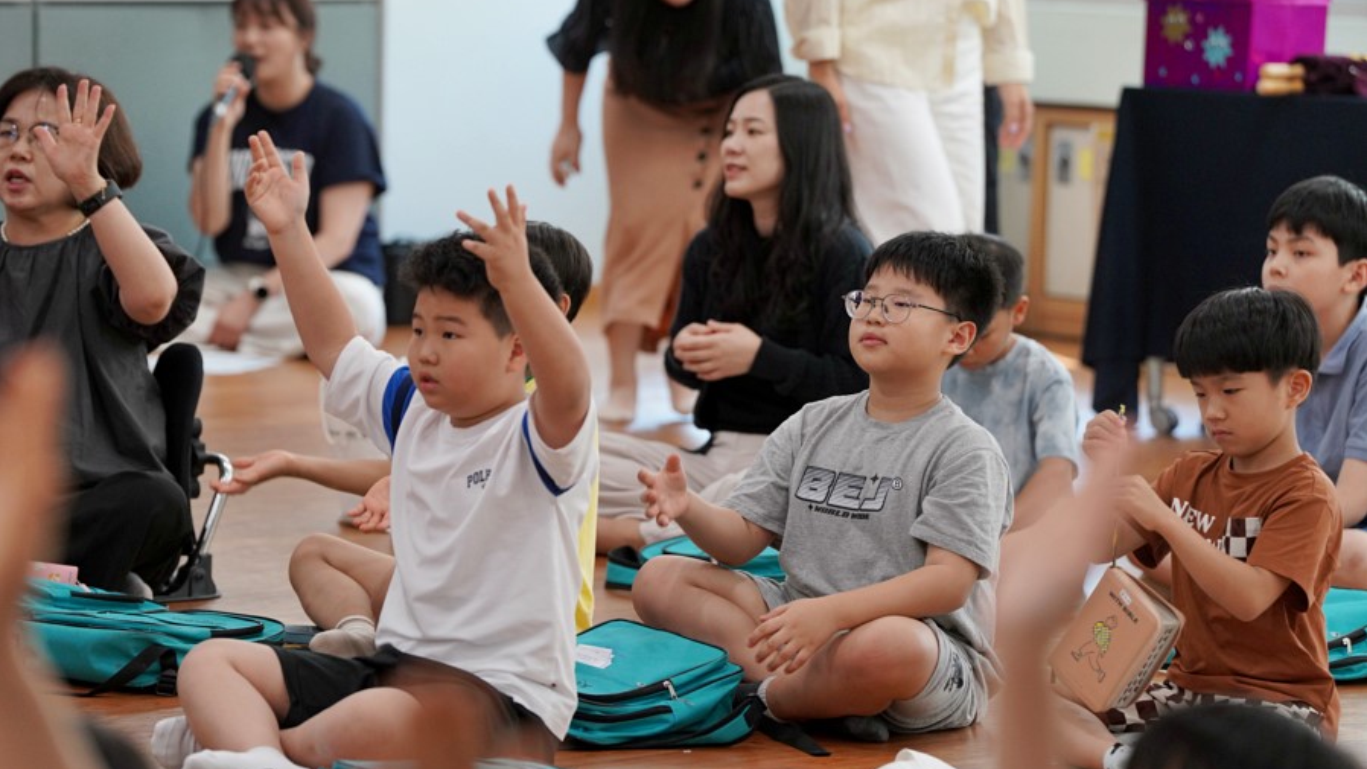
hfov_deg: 10.3
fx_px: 7611
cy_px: 321
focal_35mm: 210
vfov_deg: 5.8
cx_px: 684
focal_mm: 200
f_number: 4
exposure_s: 1/250
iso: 1600
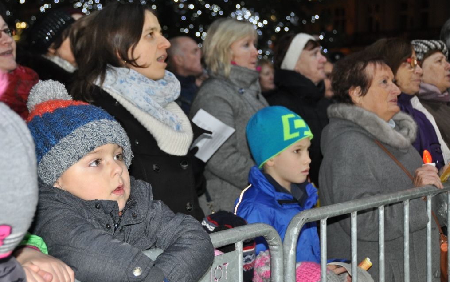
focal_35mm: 77
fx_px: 945
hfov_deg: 26.8
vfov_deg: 17.0
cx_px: 227
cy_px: 134
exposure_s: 1/60
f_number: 4.8
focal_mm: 50
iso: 800
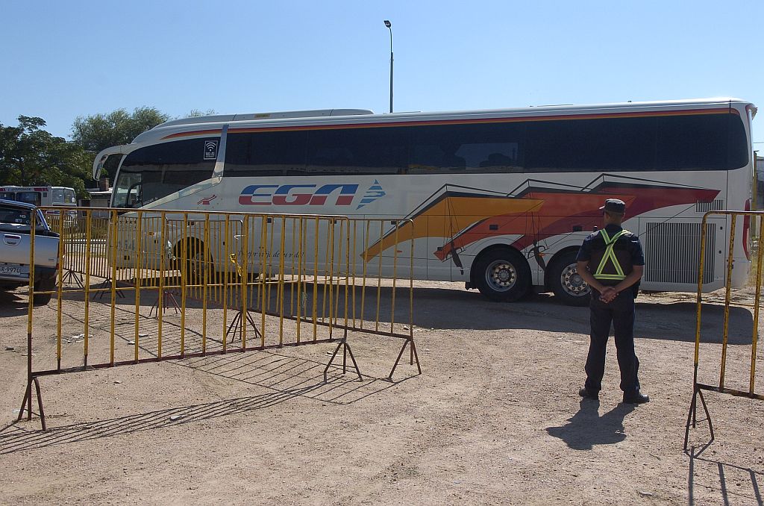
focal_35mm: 36
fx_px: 762
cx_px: 382
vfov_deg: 36.7
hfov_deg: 53.2
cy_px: 253
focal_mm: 24
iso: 200
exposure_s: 1/1000
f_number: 6.3
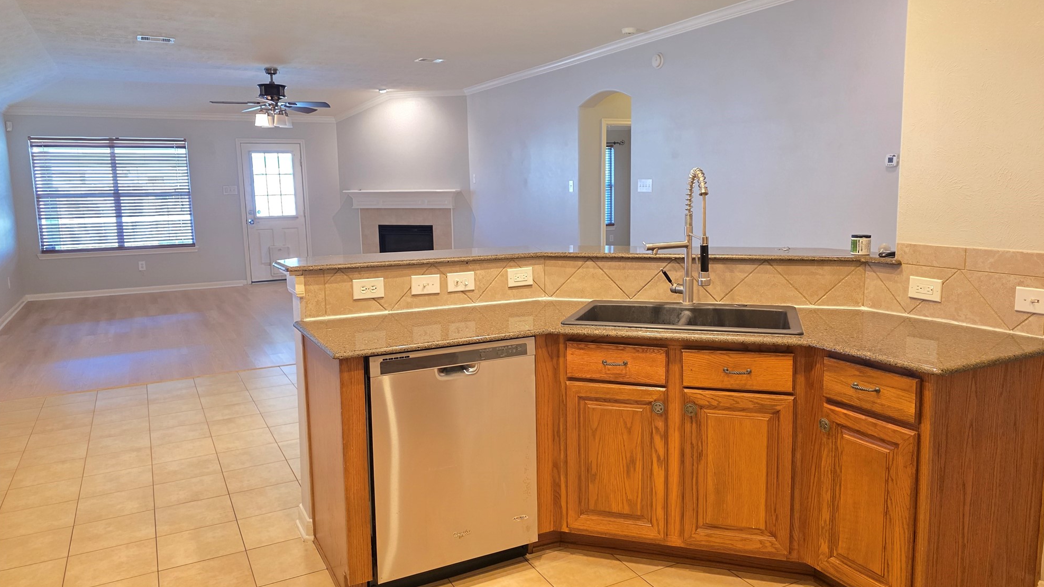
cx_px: 539
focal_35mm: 26
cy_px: 305
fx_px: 720
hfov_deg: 71.9
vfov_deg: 44.4
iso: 640
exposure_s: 1/120
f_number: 1.7
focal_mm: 6.3
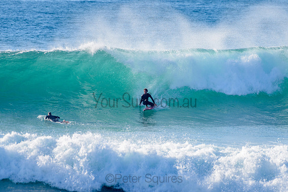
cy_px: 96
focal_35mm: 613
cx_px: 144
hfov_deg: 3.4
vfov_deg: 2.2
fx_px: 4907
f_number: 5.6
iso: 200
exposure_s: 1/2000
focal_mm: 500
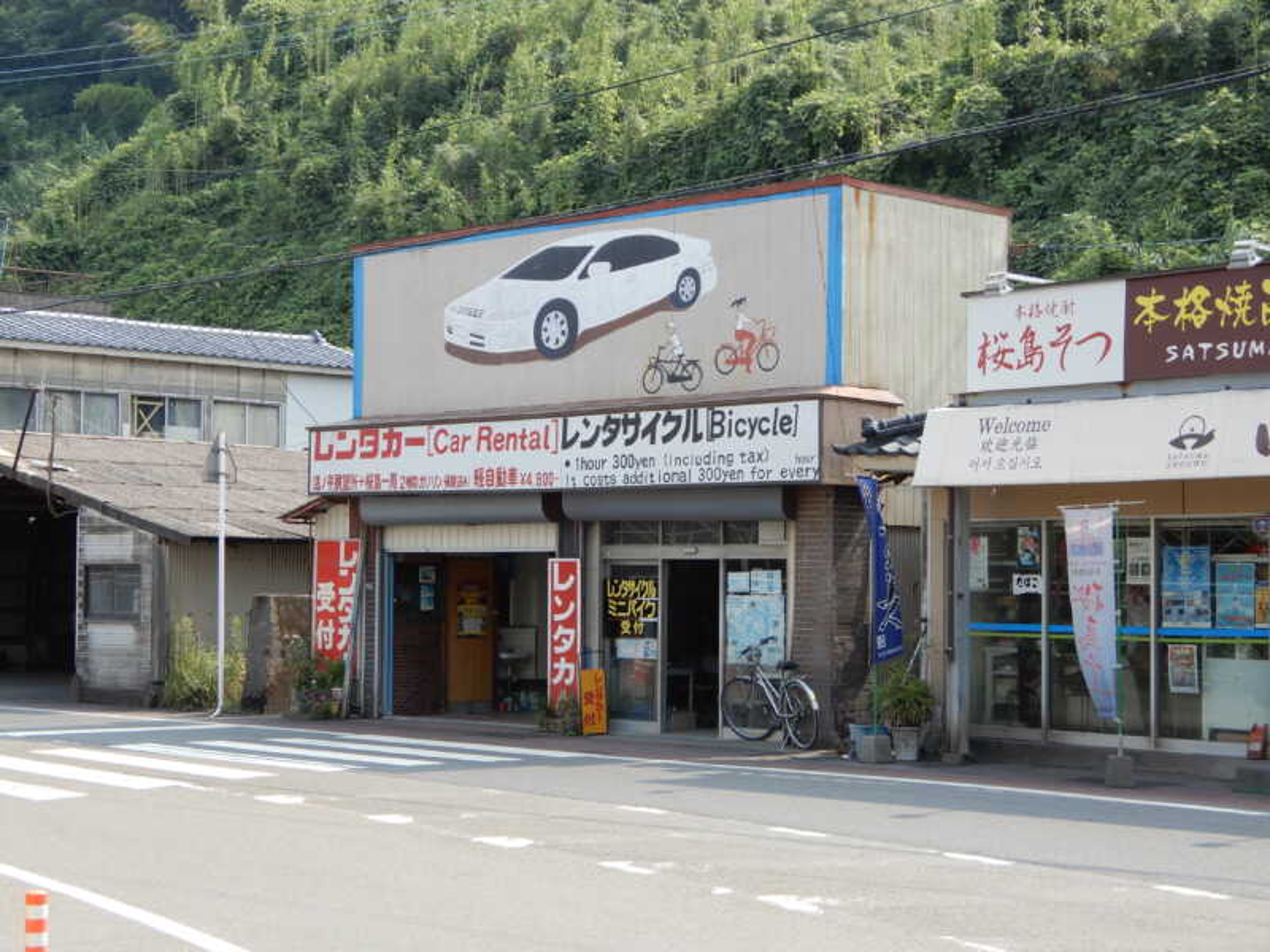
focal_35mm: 65
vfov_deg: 22.6
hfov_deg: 29.8
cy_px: 476
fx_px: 2385
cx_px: 635
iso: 80
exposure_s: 1/200
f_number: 4.5
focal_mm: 11.6
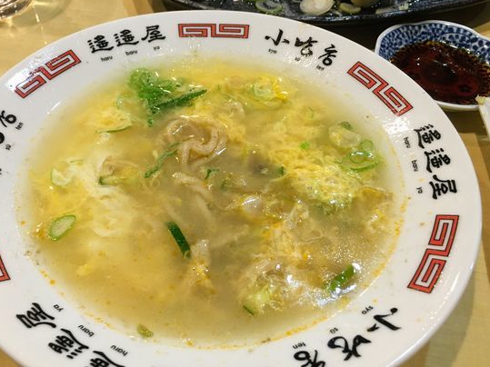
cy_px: 182
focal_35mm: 35
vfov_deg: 40.7
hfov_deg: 52.5
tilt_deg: -49.0
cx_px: 215
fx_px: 495
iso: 32
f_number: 2.2
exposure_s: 1/15
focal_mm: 4.15
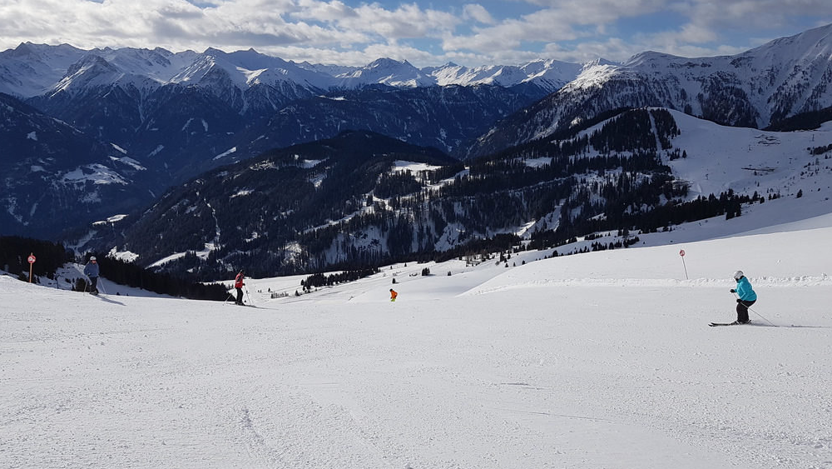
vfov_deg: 40.1
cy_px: 199
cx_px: 409
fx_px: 640
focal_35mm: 29
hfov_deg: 66.0
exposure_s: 1/7872
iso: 50
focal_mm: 4.2
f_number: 1.7
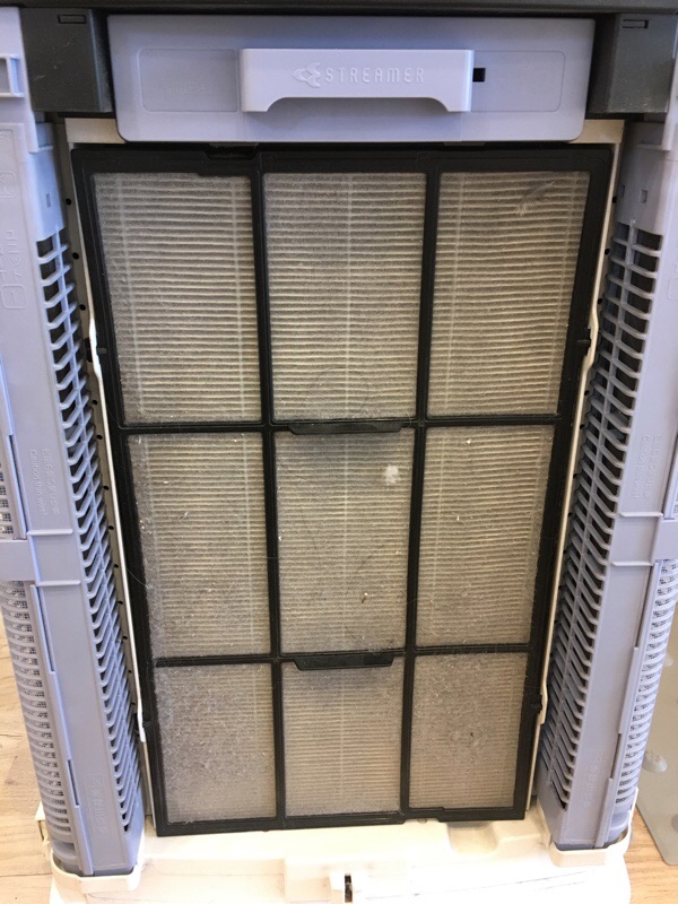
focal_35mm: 29
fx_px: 757
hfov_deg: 48.2
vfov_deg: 61.7
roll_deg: +0.0
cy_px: 452
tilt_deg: -24.2
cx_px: 339
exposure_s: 1/30
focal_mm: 4.15
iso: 125
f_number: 2.2
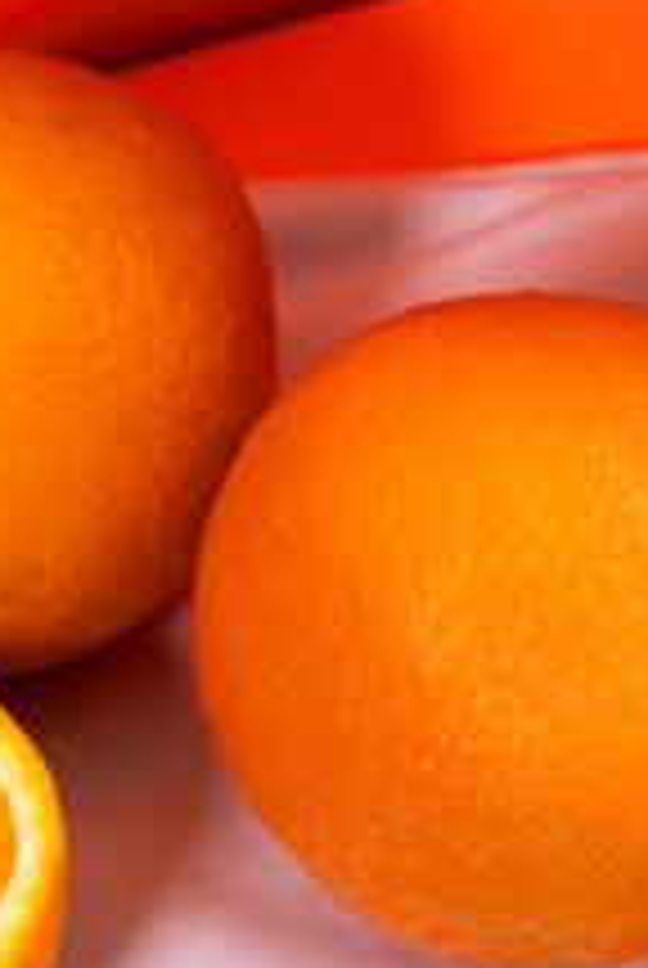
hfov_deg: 4.2
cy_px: 707
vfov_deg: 6.3
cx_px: 315
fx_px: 8773
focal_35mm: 326
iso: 500
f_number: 5.6
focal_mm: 78
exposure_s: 1/160
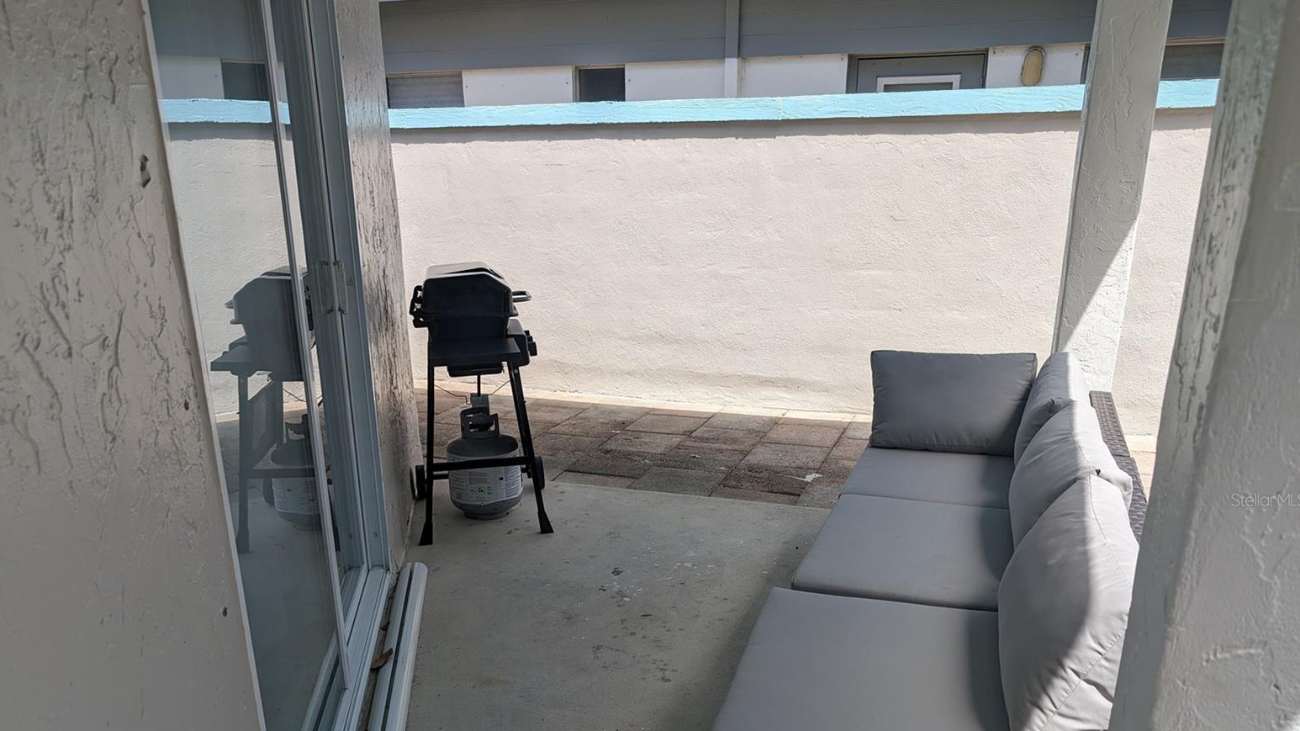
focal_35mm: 27
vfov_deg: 42.2
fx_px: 931
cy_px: 500
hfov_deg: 69.9
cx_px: 640
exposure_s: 1/682
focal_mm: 6.9
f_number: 1.68
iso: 18
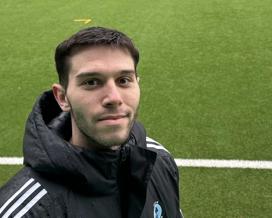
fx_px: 378
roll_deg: +3.1
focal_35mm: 47
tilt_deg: -21.8
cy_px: 95
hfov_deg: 39.5
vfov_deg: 32.0
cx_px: 151
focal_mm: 6.86
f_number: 1.78
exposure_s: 1/121
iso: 80
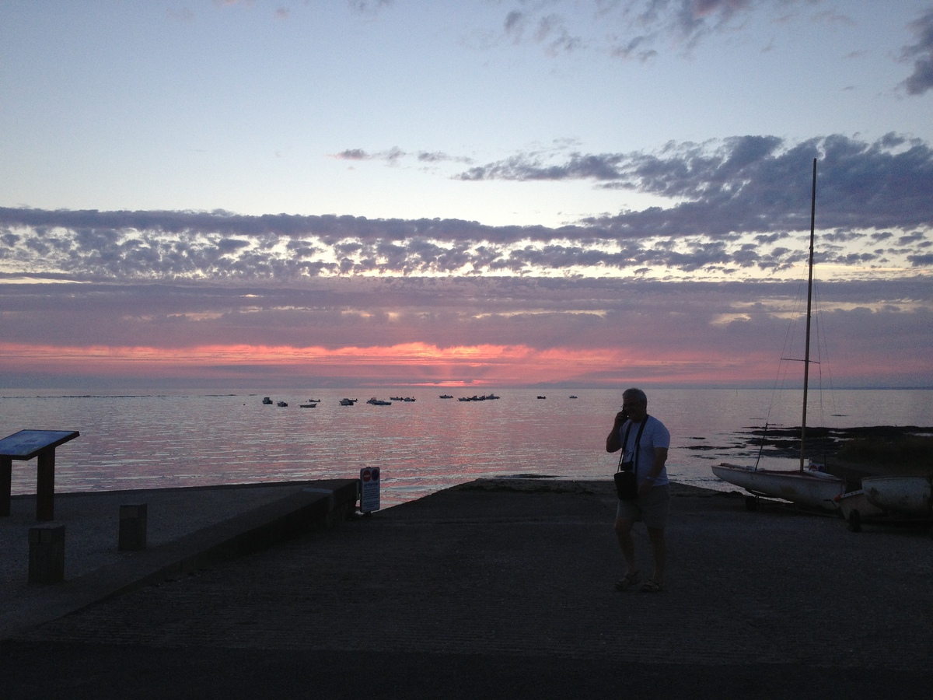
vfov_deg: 40.7
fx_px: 943
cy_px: 350
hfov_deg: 52.6
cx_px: 466
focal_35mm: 35
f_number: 2.4
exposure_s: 1/120
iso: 64
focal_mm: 4.28
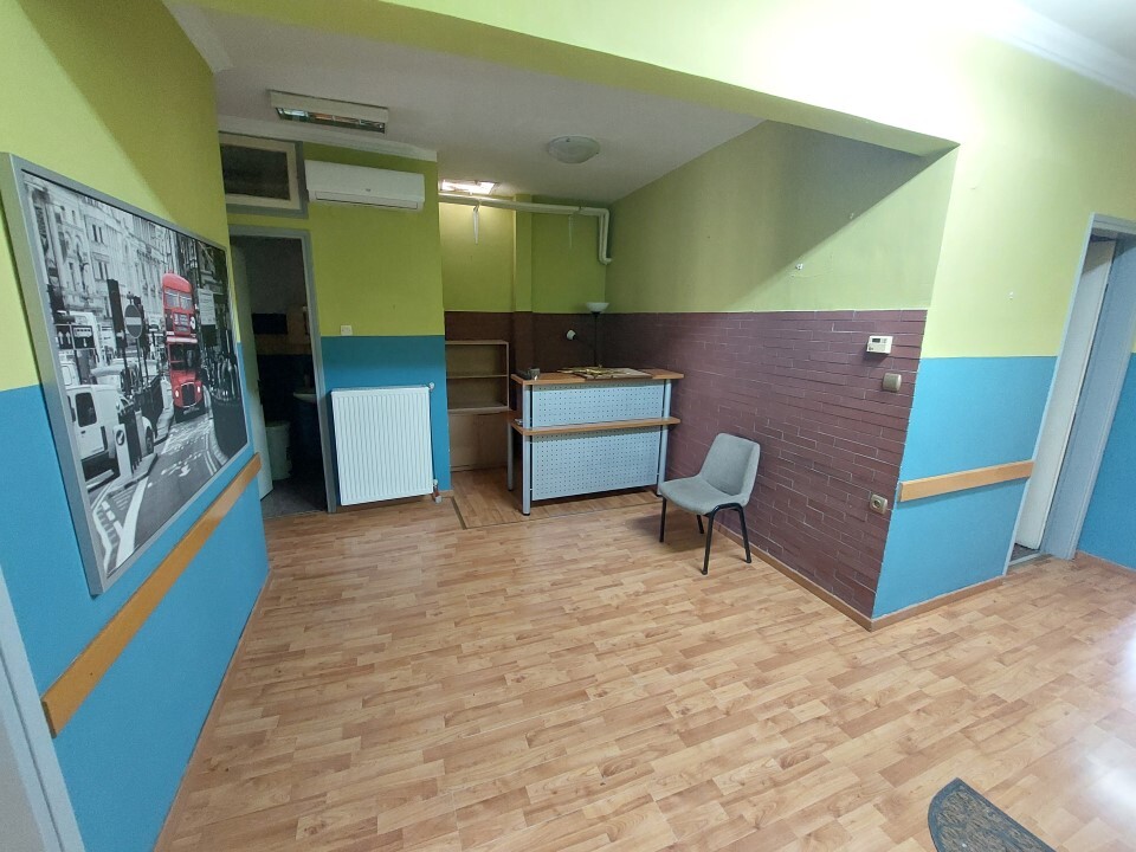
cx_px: 568
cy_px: 426
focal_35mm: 13
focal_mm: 1.74
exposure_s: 1/25
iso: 400
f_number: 2.2
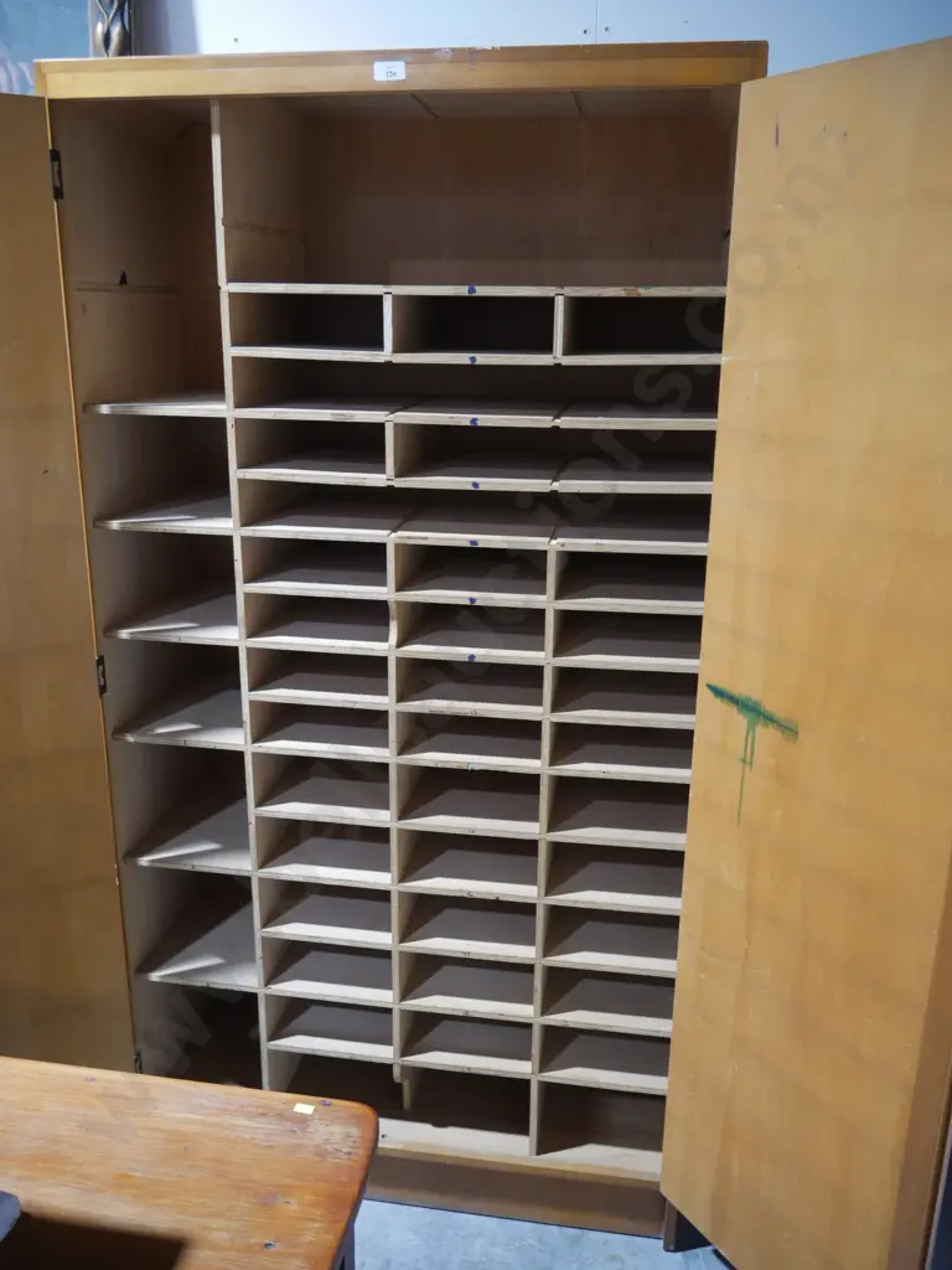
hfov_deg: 49.7
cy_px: 635
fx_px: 1027
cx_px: 476
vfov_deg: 63.4
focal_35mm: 28
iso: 800
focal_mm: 14
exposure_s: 1/60
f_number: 3.5
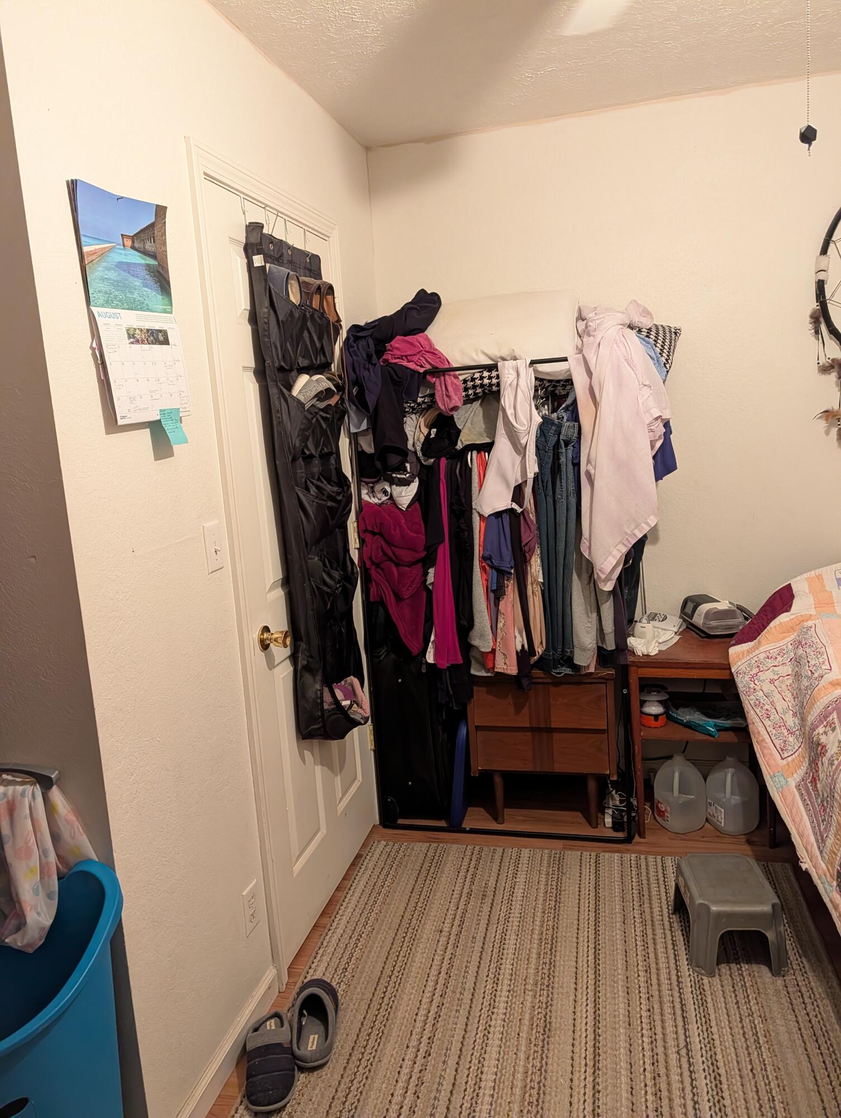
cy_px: 559
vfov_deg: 71.5
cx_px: 420
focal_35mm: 24
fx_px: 776
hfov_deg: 56.9
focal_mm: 6.9
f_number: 1.68
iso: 1823
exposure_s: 1/120
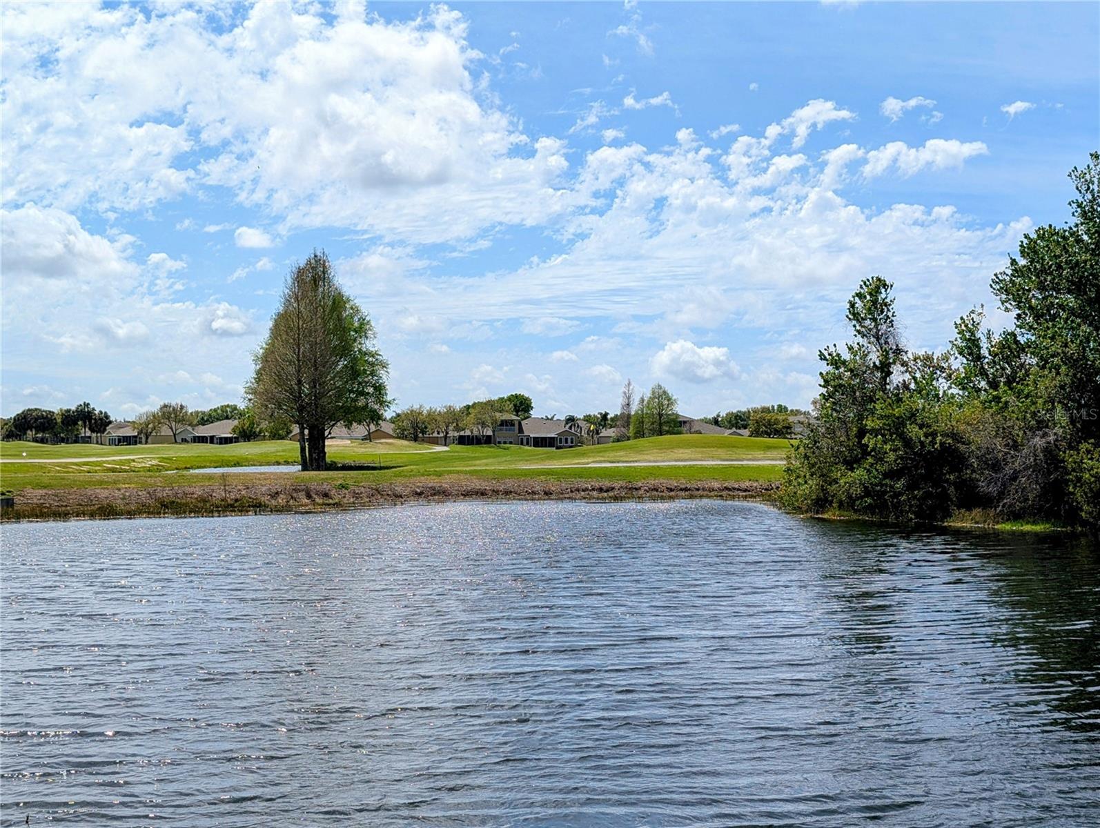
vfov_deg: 29.7
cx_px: 550
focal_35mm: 49
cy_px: 414
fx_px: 1559
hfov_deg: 38.9
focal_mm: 6.9
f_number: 1.68
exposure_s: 1/2193
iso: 24
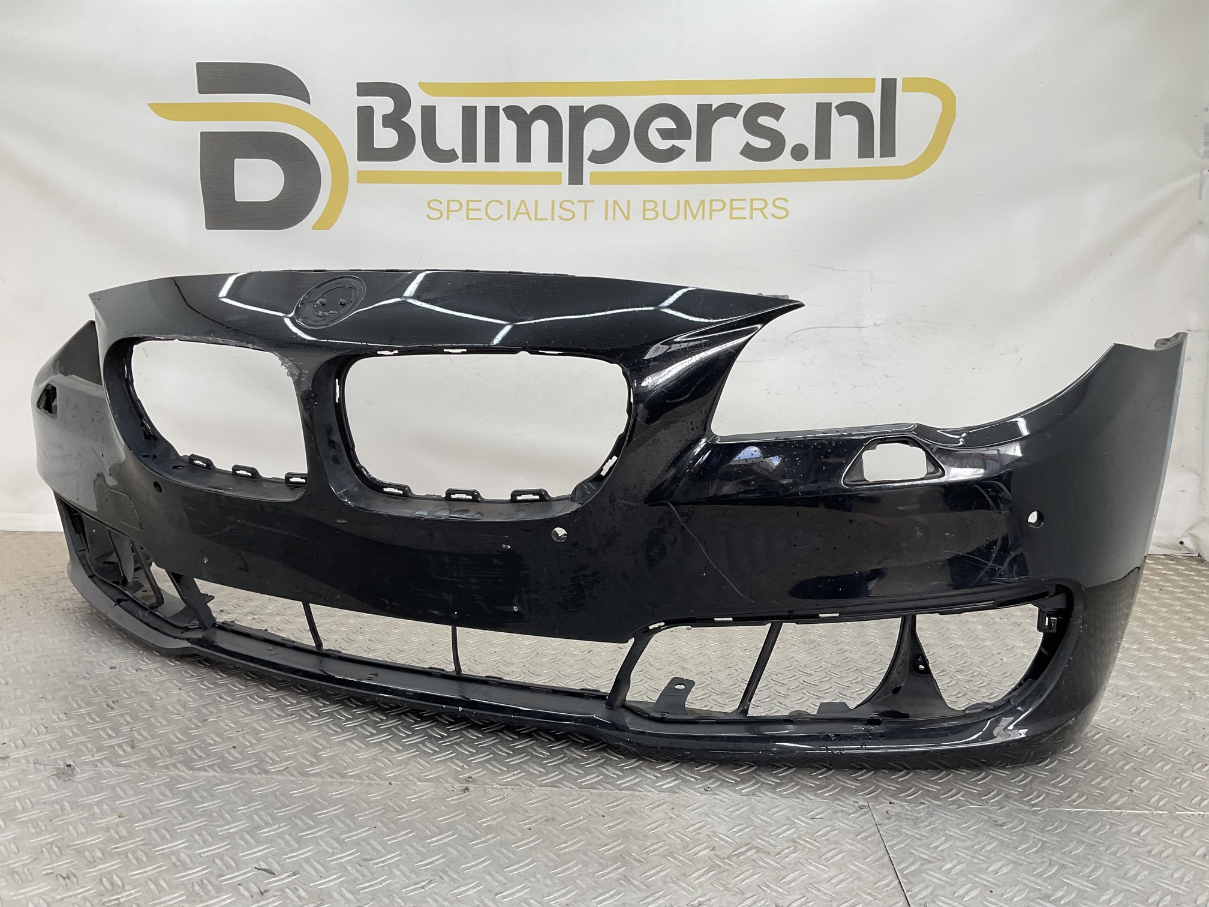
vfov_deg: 48.2
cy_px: 454
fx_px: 1013
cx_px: 604
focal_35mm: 29
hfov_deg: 61.7
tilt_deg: -9.2
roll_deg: -3.2
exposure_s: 1/113
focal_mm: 3
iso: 16
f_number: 1.8
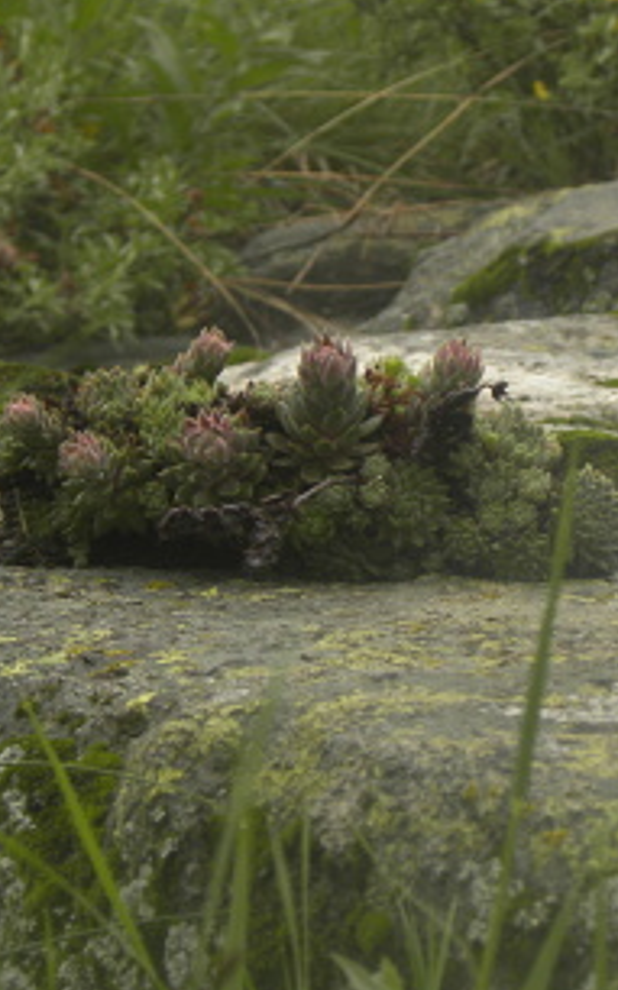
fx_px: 8254
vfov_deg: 6.9
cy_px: 430
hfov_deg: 4.3
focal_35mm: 306
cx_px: 314
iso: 64
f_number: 4.5
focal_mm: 32.7
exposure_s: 1/50
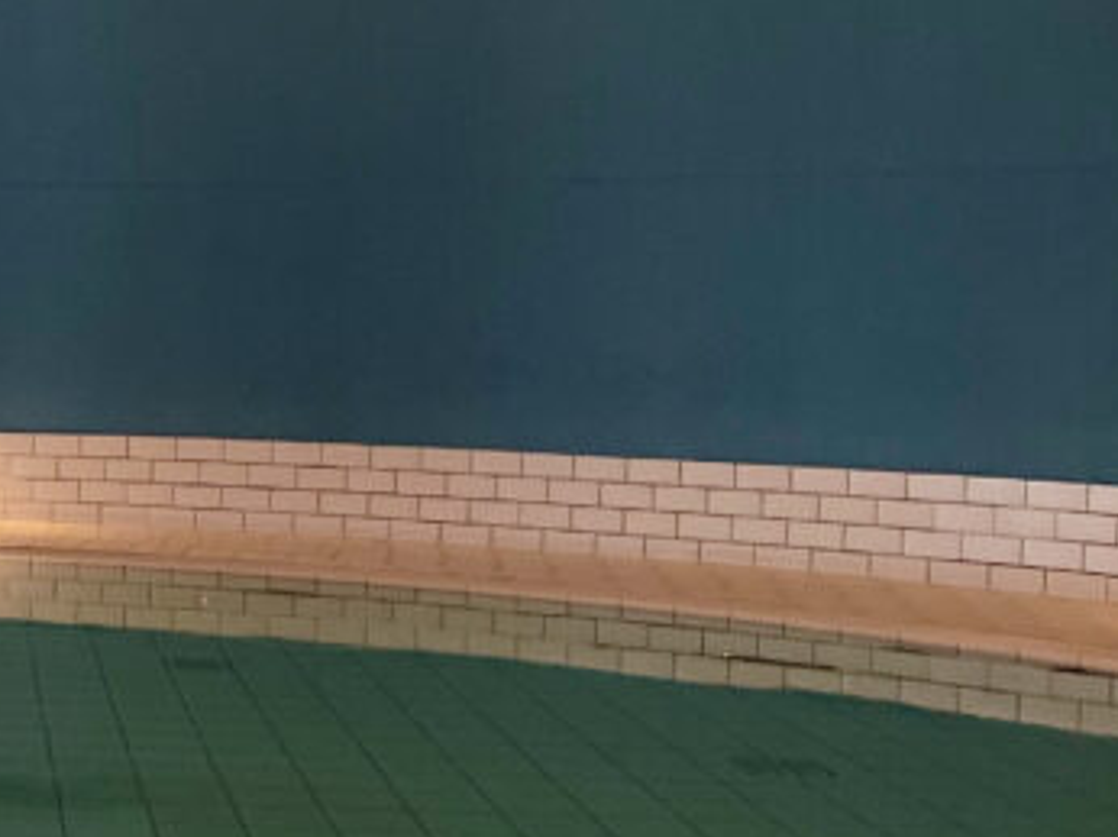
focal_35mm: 77
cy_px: 410
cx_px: -336
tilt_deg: -3.5
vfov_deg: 19.1
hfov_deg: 22.6
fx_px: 2485
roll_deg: -0.9
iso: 800
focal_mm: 5.1
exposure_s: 1/30
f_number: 1.6
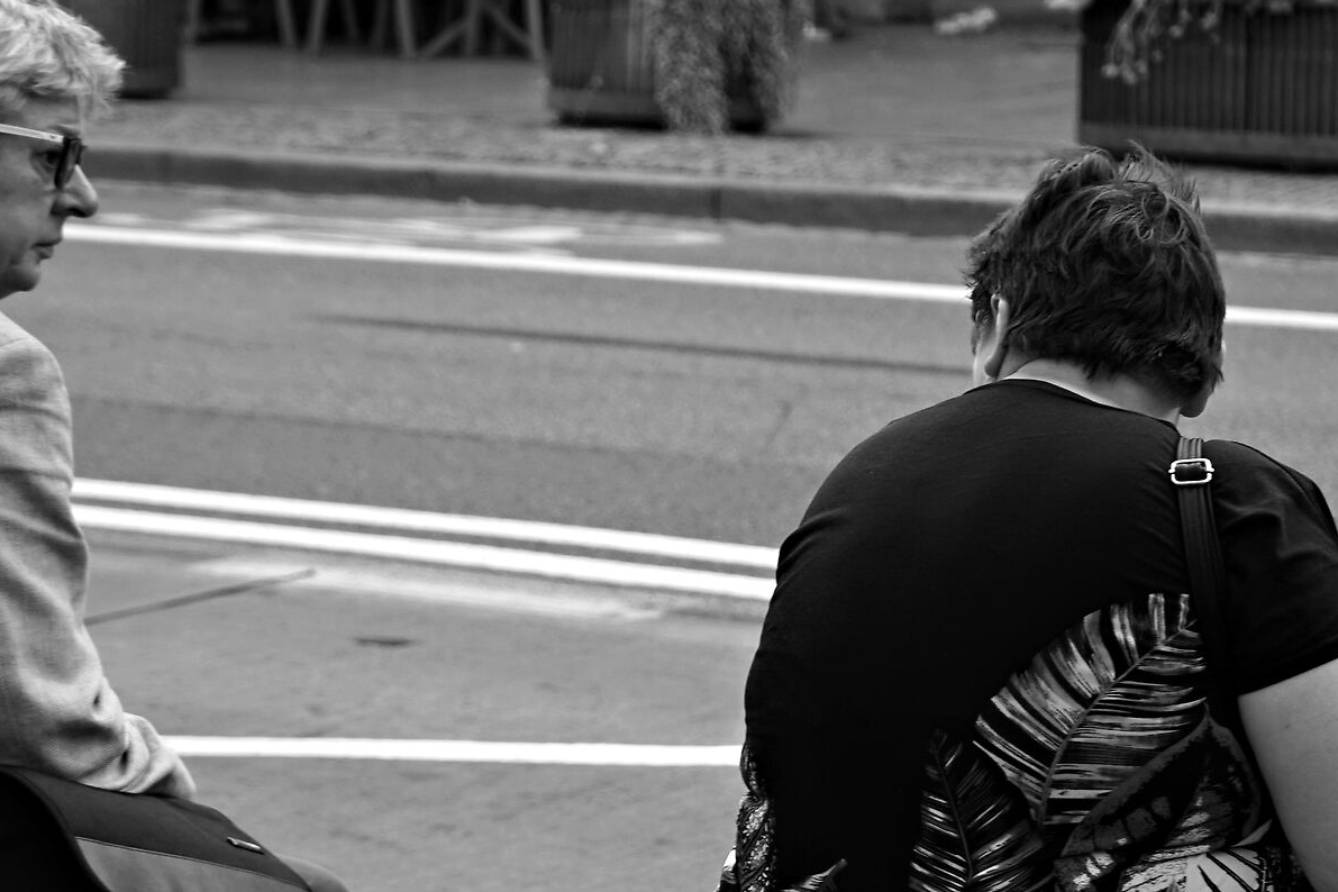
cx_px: 740
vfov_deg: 9.7
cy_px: 713
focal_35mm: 141
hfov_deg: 14.5
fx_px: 5240
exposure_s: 1/80
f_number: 5.6
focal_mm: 70
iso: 160
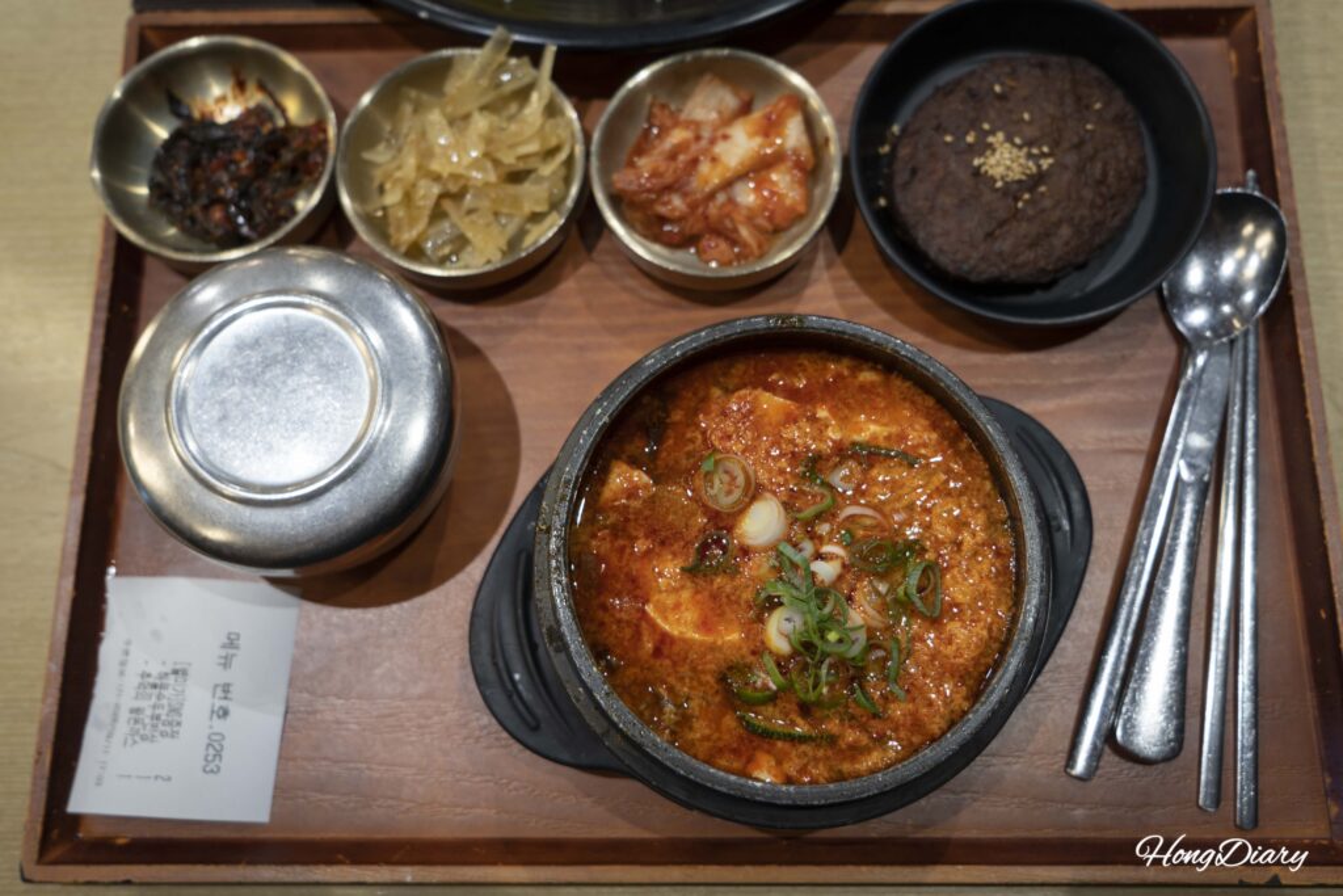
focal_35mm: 31
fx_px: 1157
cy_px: 448
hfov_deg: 60.3
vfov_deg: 42.3
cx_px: 672
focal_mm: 31
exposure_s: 1/40
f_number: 4.5
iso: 500
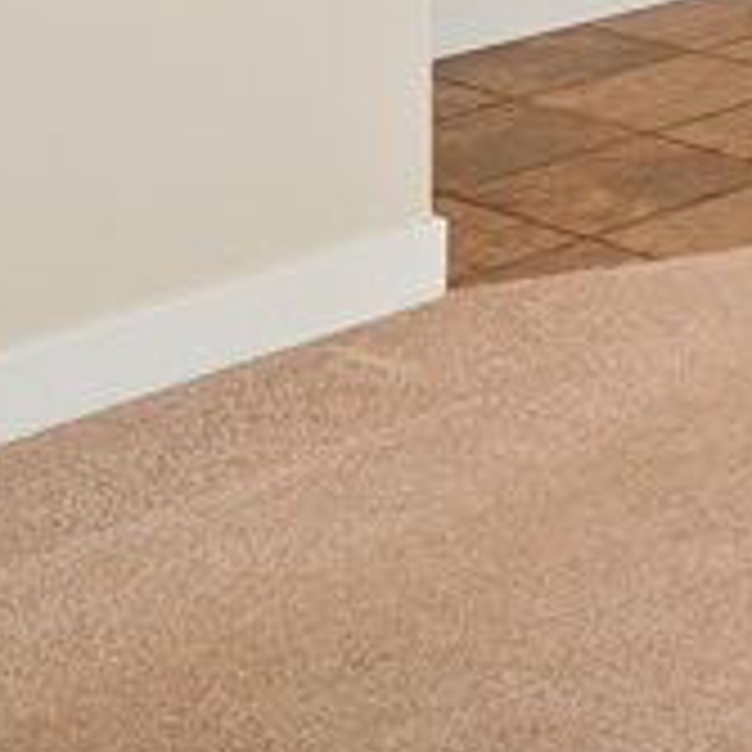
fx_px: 2310
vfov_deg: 16.4
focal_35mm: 94
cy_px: -455
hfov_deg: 14.6
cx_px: 1594
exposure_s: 1/13
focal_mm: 18
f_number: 8
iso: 320
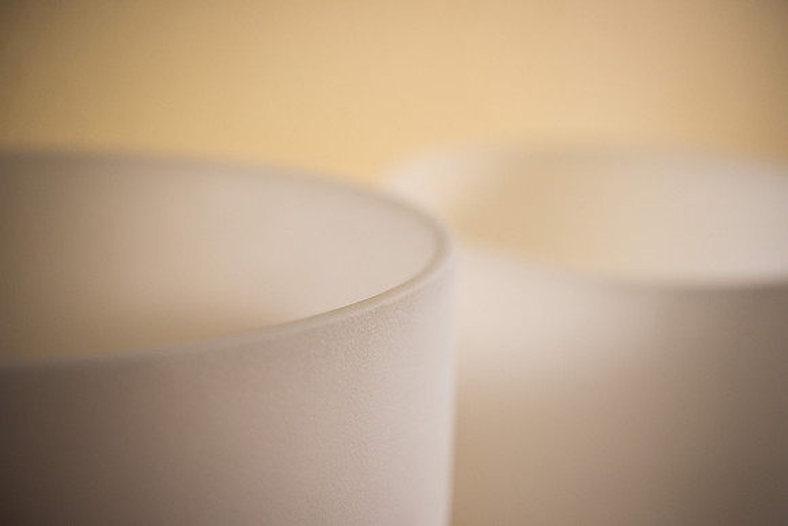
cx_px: 394
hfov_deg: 33.4
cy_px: 263
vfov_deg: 22.6
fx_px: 1314
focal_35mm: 60
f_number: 3.5
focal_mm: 60
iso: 500
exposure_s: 1/200
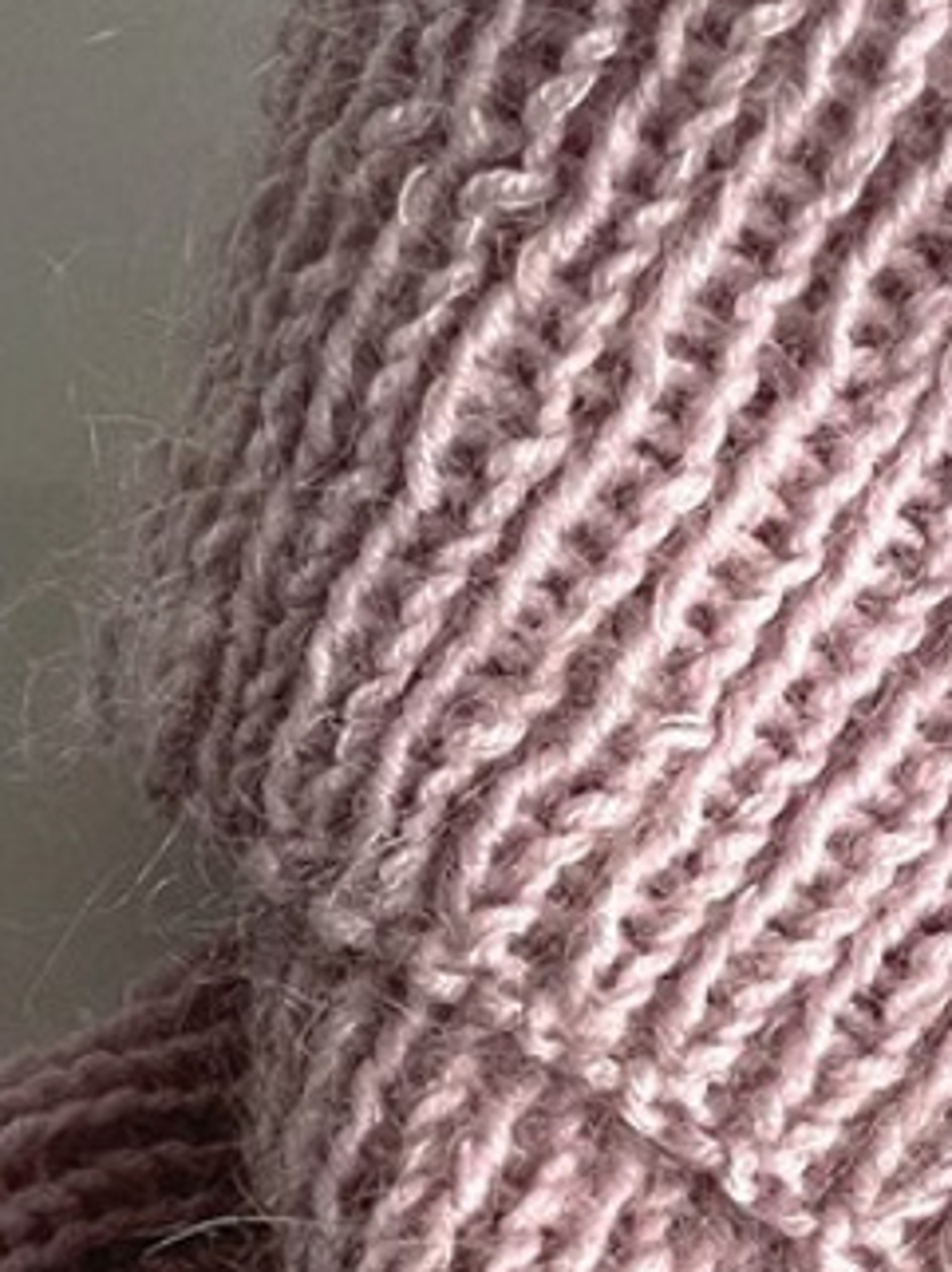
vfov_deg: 18.9
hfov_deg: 15.0
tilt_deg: -88.2
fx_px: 3562
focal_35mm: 97
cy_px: 1608
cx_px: 889
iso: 125
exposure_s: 1/67
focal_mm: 4.2
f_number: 1.6
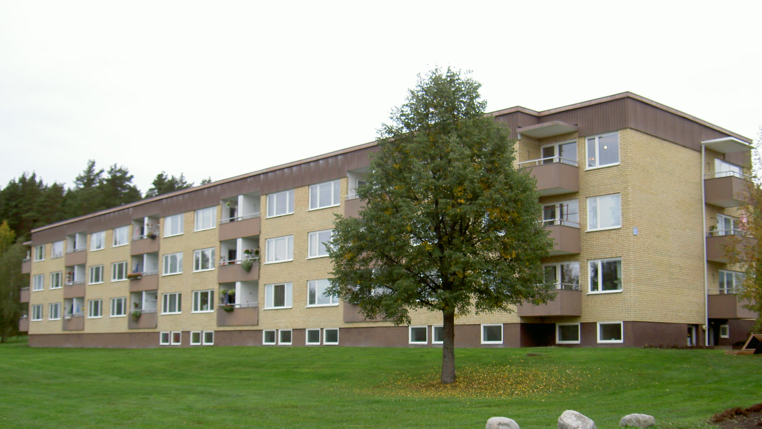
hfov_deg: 47.4
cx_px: 380
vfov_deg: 27.6
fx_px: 869
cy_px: 276
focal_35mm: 43
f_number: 2.8
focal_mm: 8
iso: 100
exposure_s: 1/200
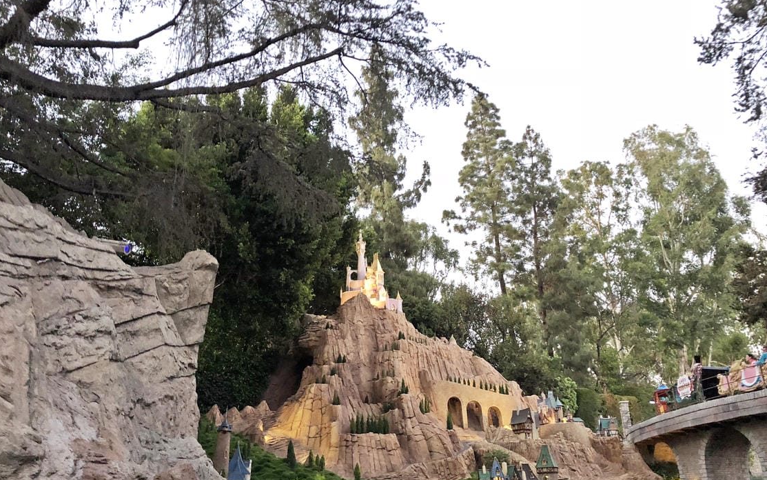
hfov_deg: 59.6
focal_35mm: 32
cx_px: 366
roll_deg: -0.4
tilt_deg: +18.9
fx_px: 669
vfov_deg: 39.4
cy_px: 274
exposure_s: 1/9
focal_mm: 3.99
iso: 100
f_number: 1.8
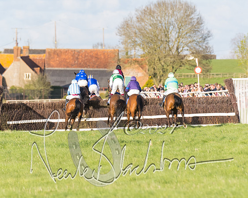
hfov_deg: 4.1
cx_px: 123
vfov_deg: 3.3
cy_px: 77
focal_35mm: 474
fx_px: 3478
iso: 400
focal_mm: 200
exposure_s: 1/1600
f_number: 4
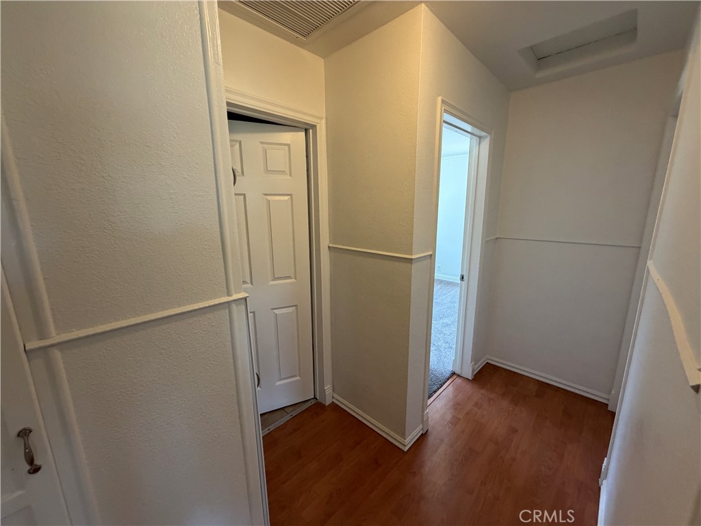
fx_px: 284
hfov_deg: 102.1
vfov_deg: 85.7
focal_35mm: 14
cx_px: 350
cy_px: 263
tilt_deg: -12.2
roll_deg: +0.7
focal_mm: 2.22
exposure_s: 1/102
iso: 320
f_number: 2.2
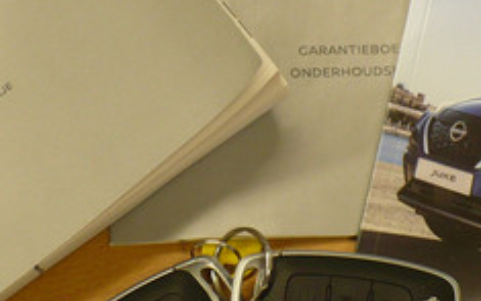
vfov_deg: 12.2
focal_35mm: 107
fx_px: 1403
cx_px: 229
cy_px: 156
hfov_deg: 19.5
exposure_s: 1/30
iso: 160
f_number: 2.8
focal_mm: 6.1
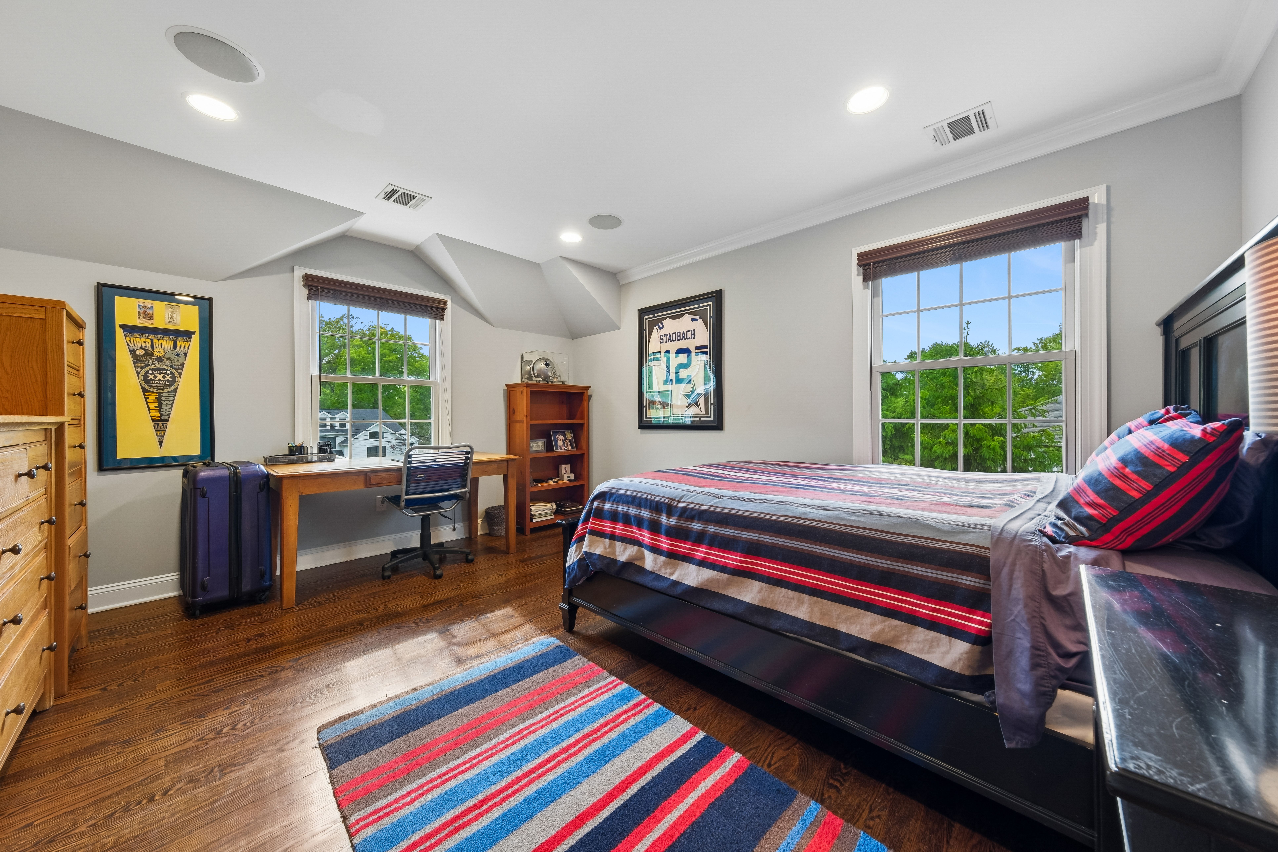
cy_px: 426
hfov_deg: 112.6
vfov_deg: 90.0
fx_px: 426
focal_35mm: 12
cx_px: 639
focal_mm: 8
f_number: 8
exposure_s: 1/4
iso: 200
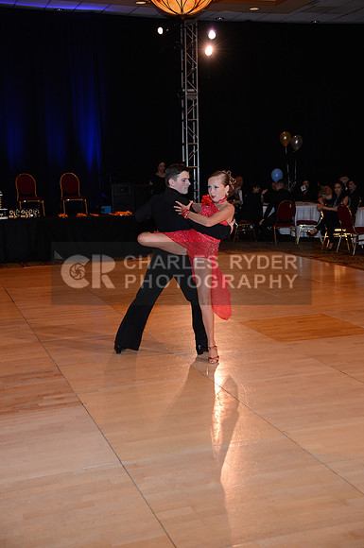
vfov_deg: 41.2
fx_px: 730
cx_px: 182
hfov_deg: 28.0
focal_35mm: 48
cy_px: 274
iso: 2000
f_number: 4.5
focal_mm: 48
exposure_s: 1/200
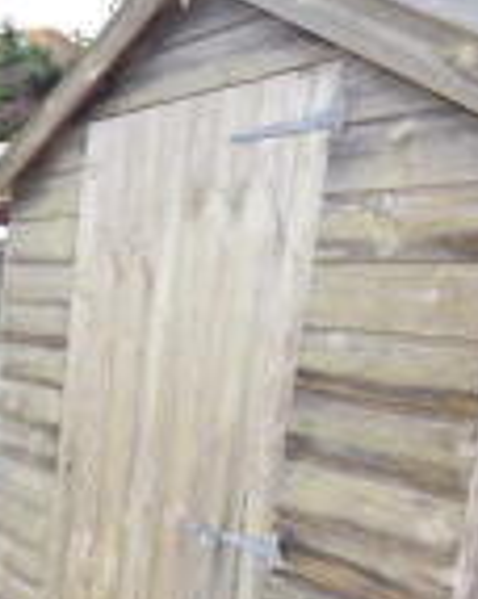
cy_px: 484
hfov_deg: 19.3
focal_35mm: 52
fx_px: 914
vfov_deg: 35.1
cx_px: -449
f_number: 5.6
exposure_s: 1/125
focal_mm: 11
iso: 450
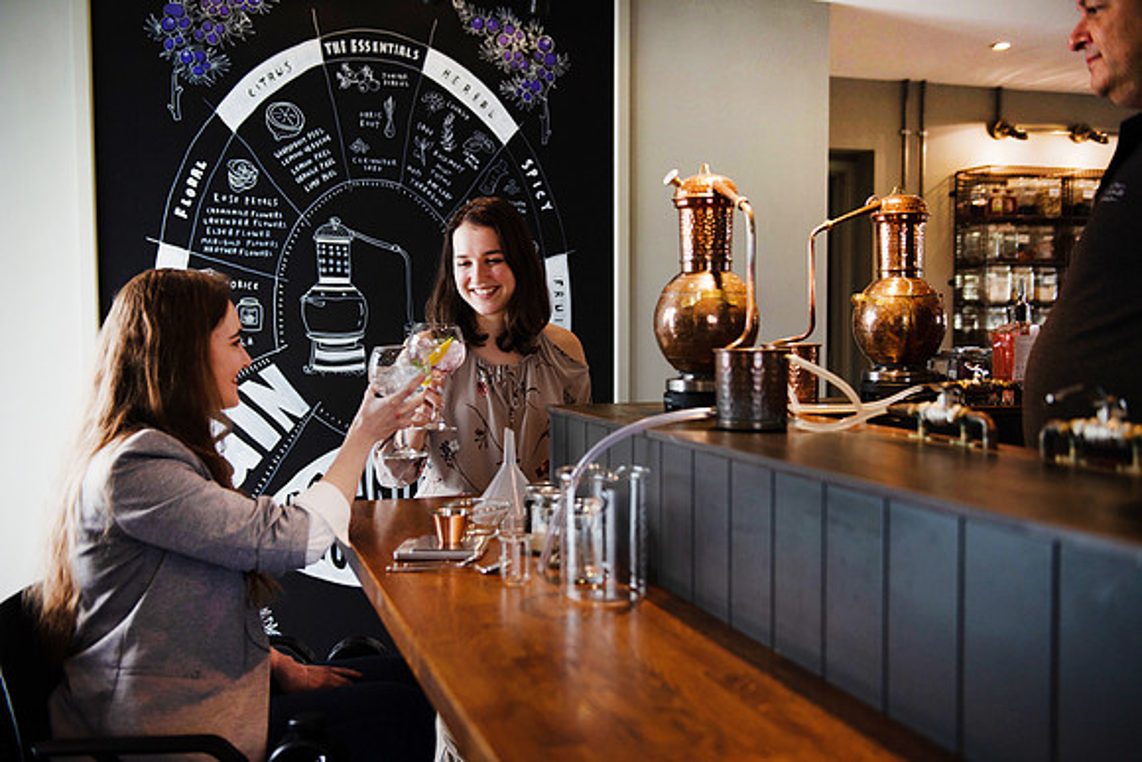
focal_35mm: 35
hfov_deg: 54.4
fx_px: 1110
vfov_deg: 37.9
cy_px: 381
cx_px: 571
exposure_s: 1/250
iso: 400
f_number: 2.8
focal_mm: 35
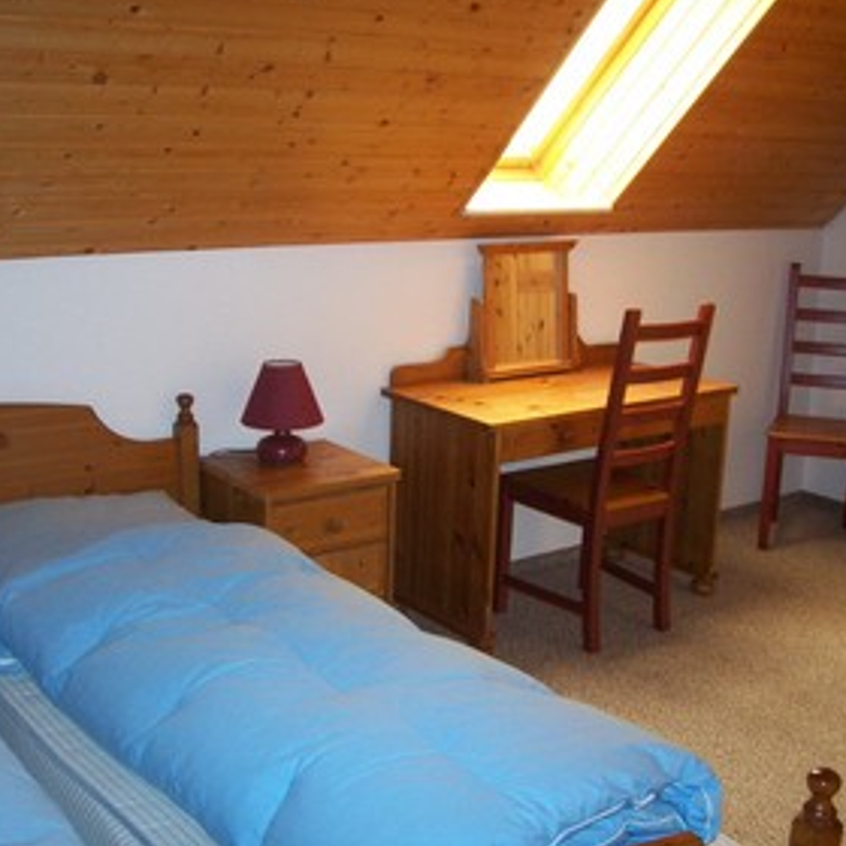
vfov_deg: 39.2
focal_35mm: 43
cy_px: 432
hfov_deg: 39.1
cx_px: 375
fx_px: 1189
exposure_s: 1/60
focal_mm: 5.6
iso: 160
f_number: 2.7
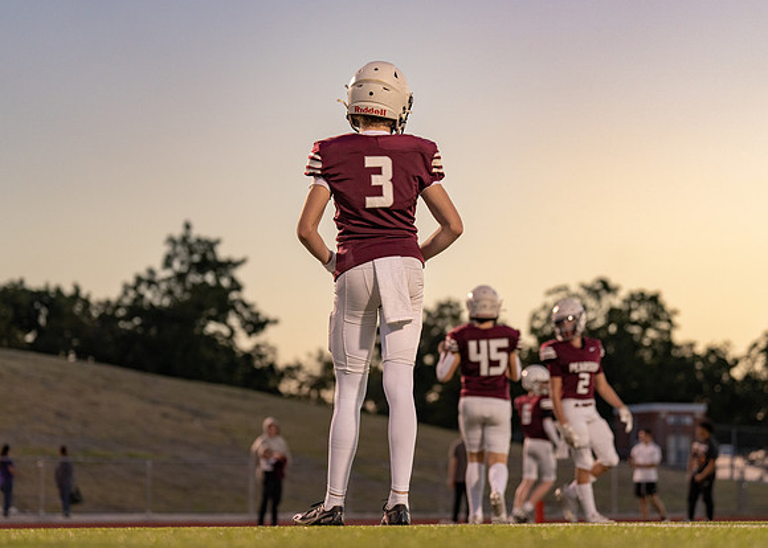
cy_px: 279
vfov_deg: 12.5
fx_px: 2507
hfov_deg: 17.4
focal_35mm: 115
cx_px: 379
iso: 800
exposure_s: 1/500
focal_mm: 94
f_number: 2.8
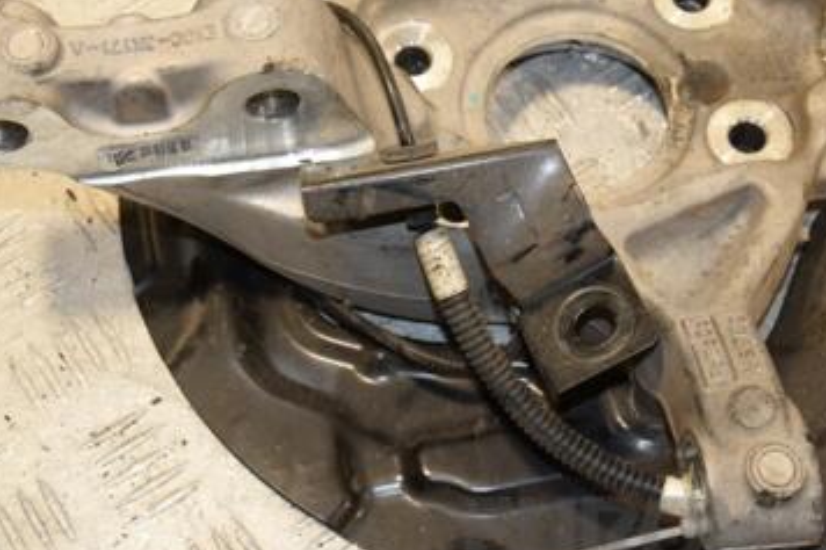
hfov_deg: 23.7
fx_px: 1972
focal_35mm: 86
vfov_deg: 15.9
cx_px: 422
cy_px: 223
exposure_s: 1/200
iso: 800
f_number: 8
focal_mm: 34
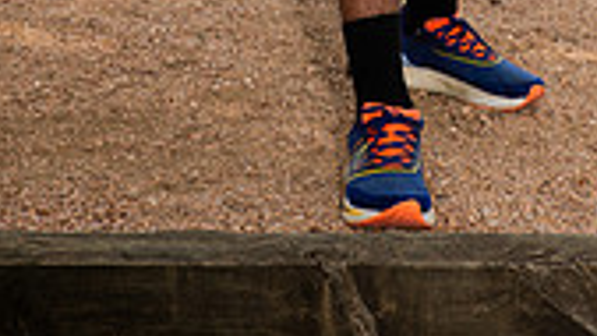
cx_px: 435
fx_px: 2564
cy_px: -439
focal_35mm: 162
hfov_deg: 13.2
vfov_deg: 7.1
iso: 250
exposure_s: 1/250
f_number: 7.1
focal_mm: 58
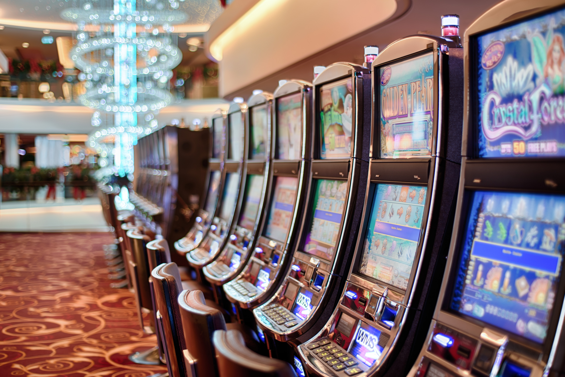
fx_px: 785
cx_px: 282
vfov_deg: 27.0
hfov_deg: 39.6
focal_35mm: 50
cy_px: 188
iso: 200
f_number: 1.8
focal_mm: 50
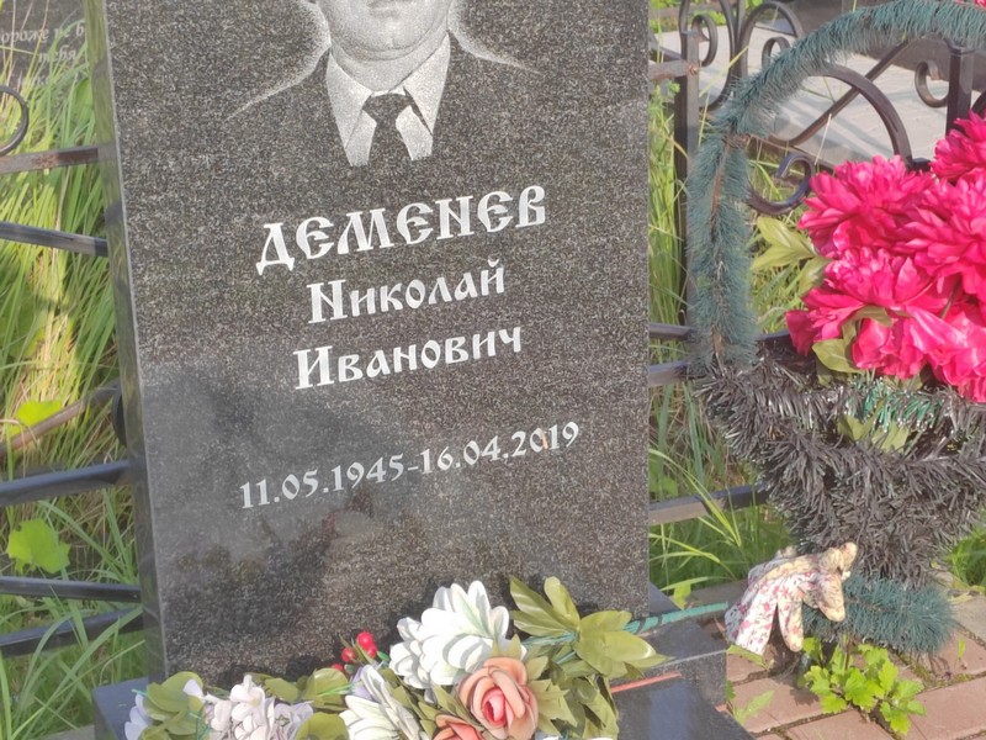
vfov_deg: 19.4
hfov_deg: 25.7
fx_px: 2165
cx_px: 493
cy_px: 370
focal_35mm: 76
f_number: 1.9
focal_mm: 5.52
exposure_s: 1/450
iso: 100
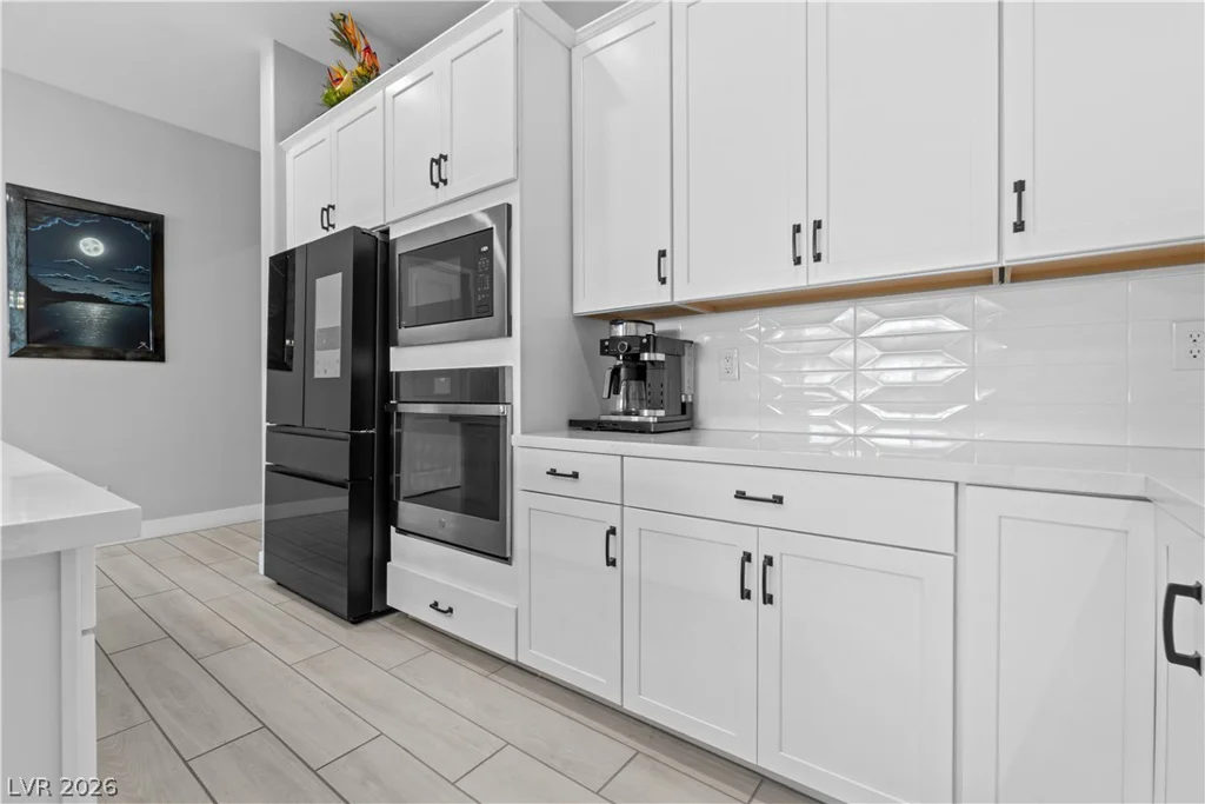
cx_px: 602
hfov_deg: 100.4
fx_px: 502
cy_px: 402
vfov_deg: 77.3
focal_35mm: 15
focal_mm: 10
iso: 100
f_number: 9
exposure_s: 1
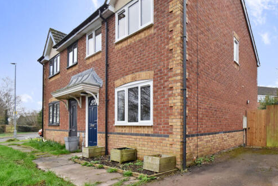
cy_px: 123
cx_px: 184
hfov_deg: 81.3
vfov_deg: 60.6
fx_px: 155
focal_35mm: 20
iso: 800
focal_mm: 10
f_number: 9
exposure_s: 1/200
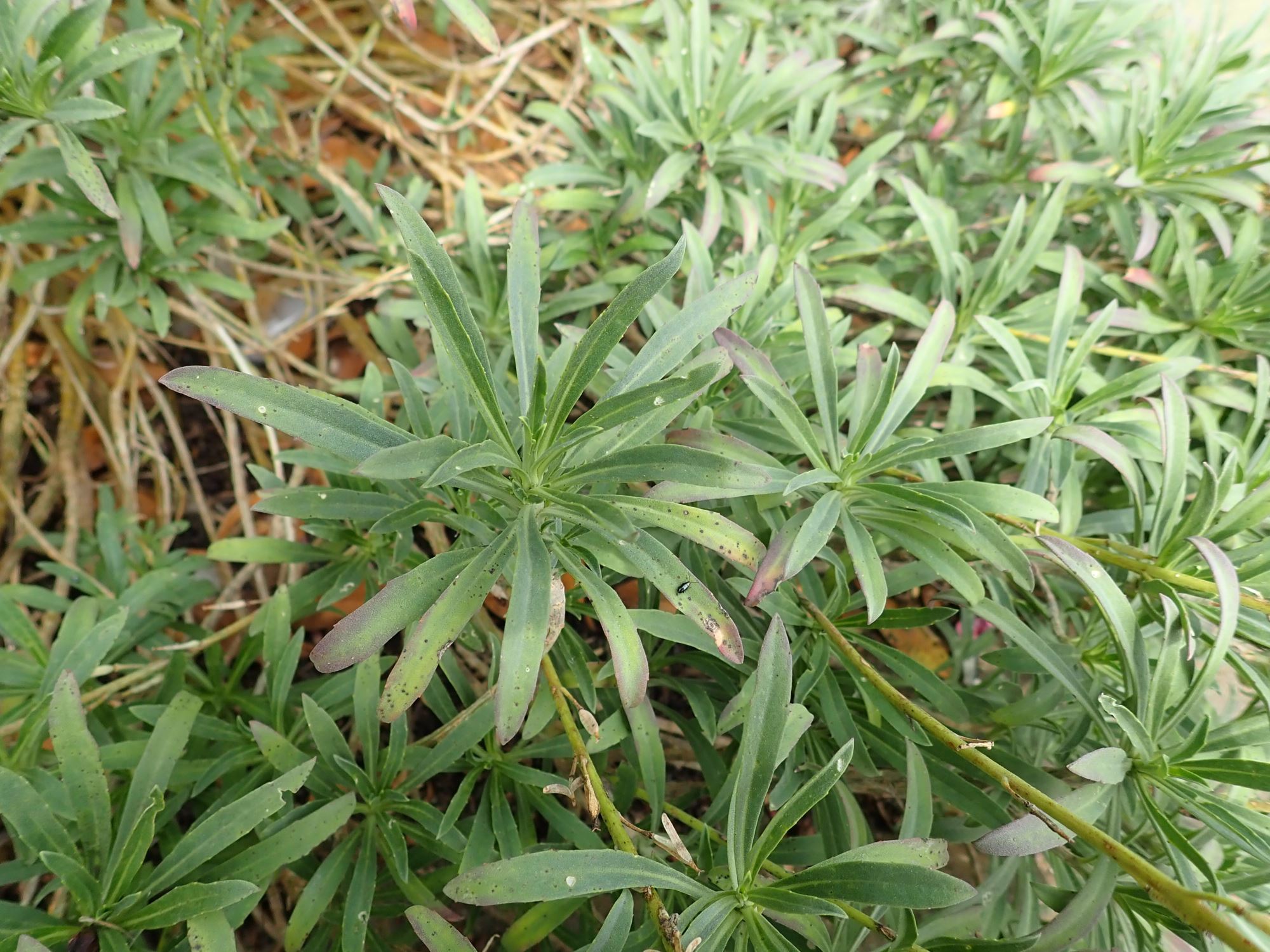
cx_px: 635
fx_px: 917
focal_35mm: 25
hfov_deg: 69.4
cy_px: 476
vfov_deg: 54.9
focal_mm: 4.5
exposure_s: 1/200
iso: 100
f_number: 2.8
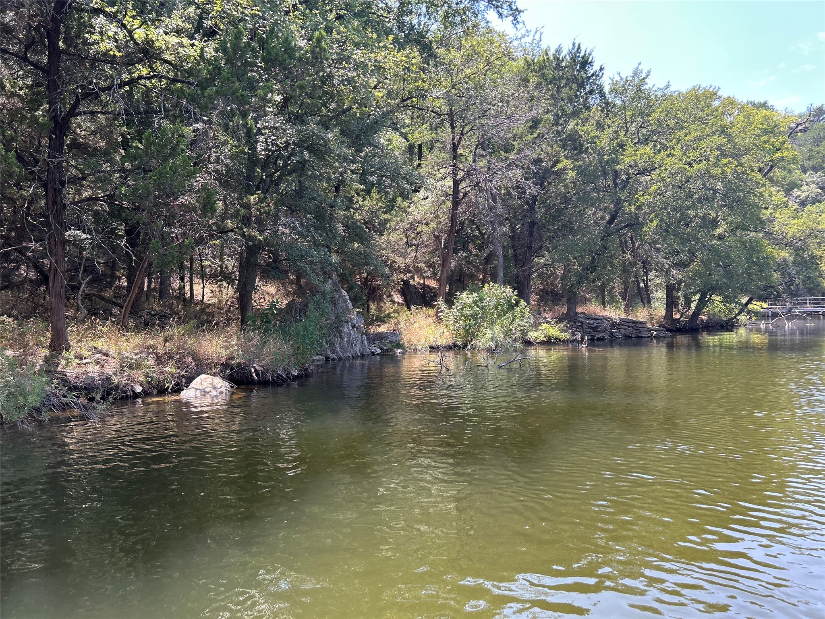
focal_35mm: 26
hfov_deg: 67.3
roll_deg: +1.3
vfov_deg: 53.1
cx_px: 412
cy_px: 310
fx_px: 620
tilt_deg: -0.3
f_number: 1.5
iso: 50
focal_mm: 5.7
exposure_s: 1/461
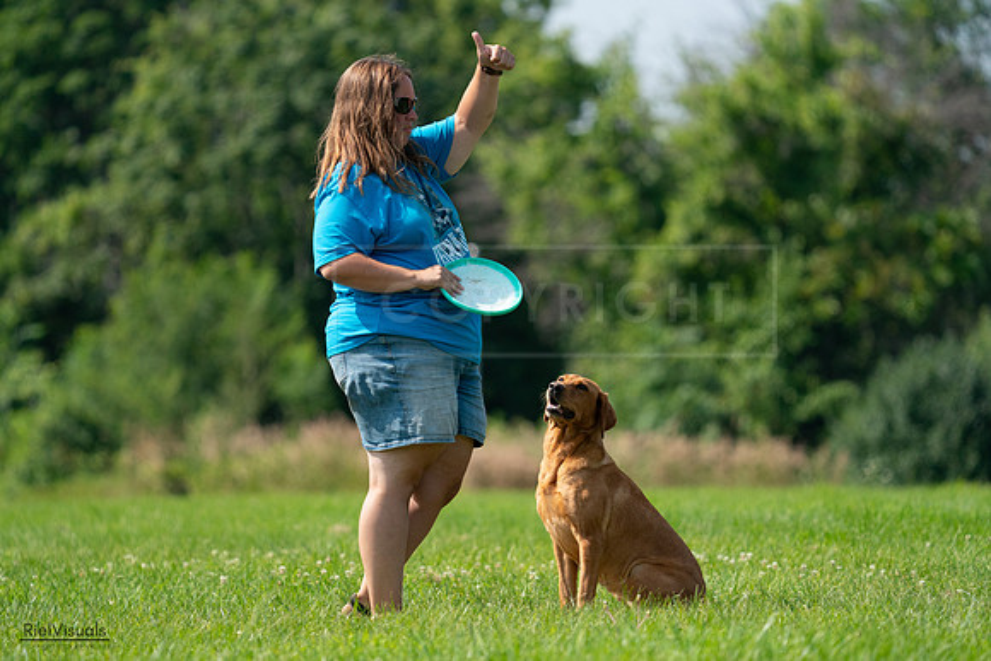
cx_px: 496
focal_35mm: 365
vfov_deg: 3.8
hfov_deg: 5.6
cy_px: 330
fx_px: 10050
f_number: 6.3
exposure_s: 1/4000
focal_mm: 365
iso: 1250
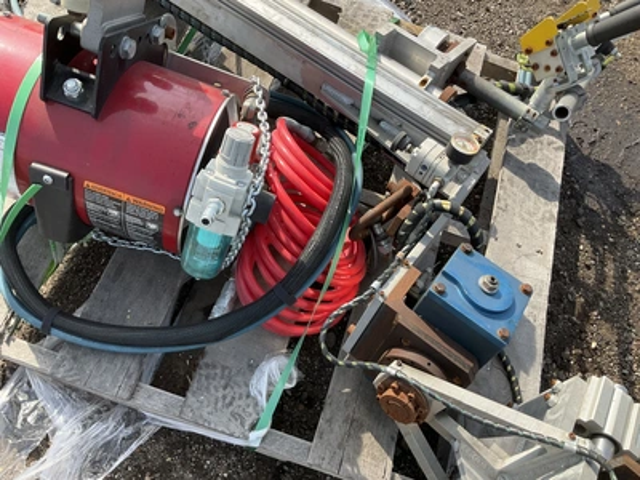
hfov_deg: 61.7
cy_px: 240
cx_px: 320
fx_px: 536
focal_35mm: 29
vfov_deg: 48.2
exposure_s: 1/540
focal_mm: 3
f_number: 1.8
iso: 25
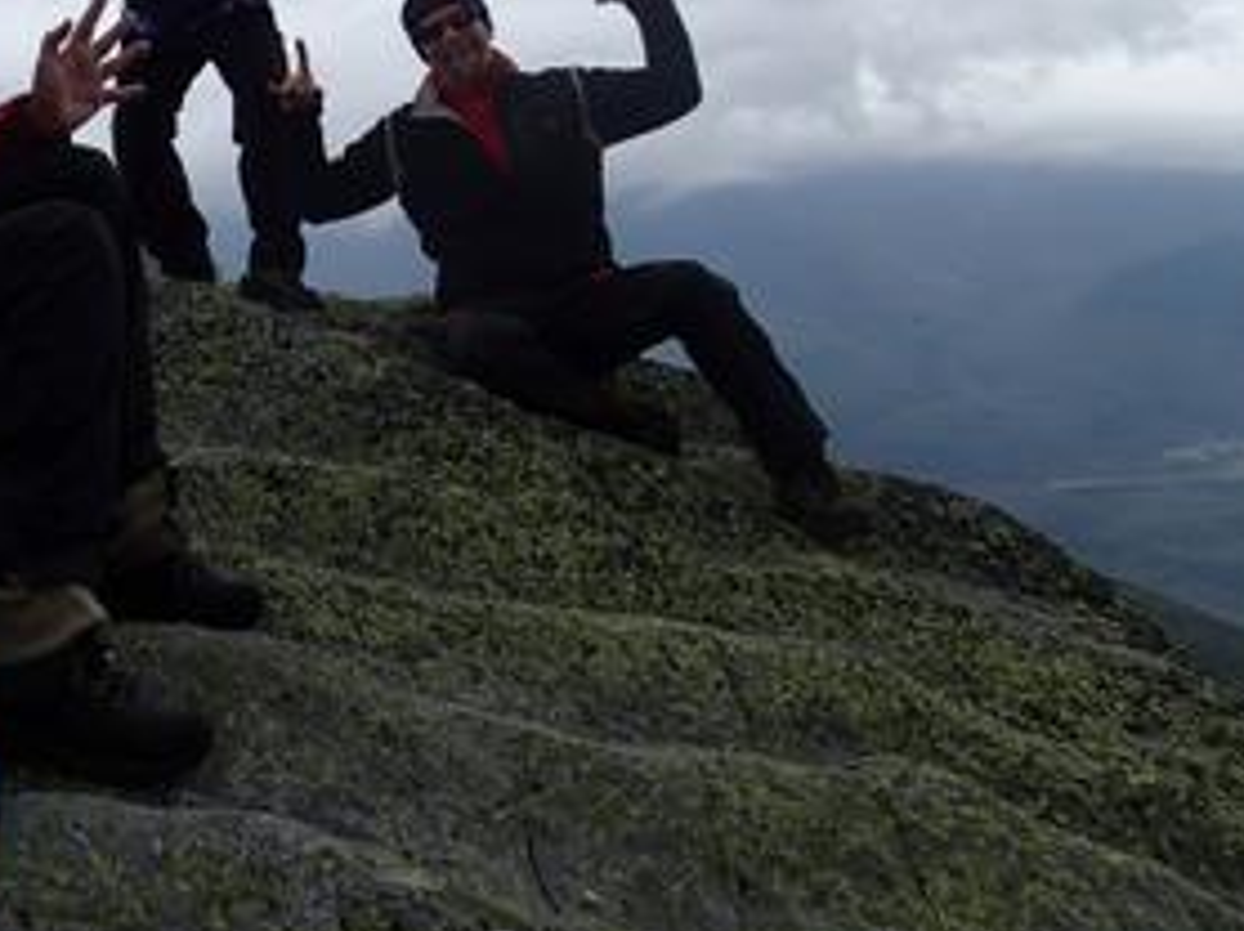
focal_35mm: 45
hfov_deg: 40.0
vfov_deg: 31.7
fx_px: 1616
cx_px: 206
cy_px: 262
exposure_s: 1/400
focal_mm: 4.5
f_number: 8
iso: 100
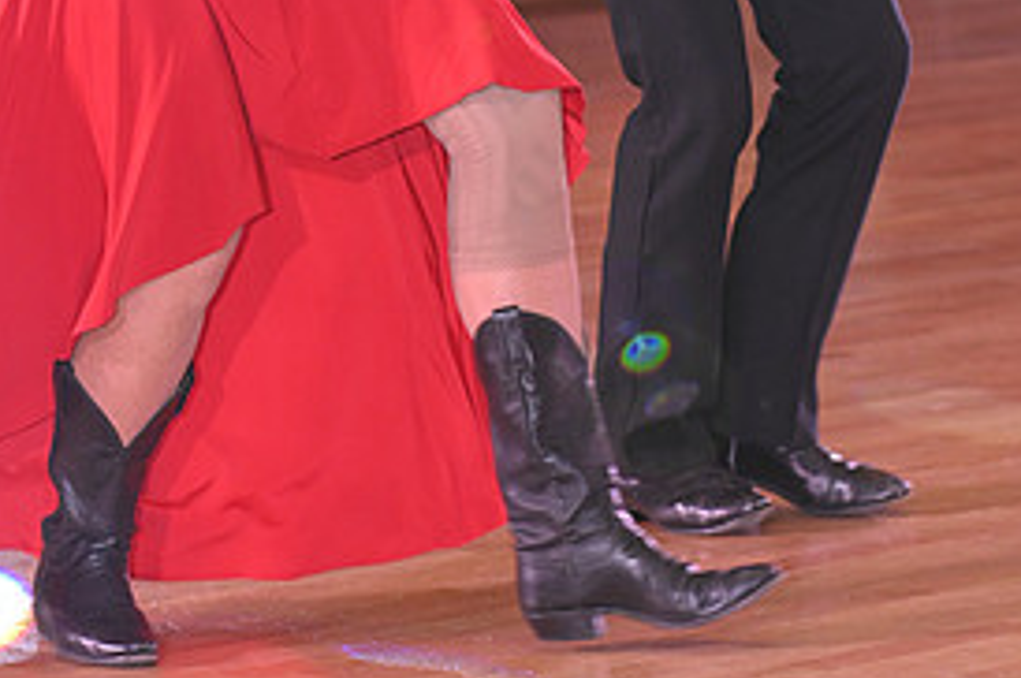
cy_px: -156
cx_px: 408
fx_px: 6005
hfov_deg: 9.7
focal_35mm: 212
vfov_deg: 6.4
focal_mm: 100
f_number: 5.6
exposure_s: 1/200
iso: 2000
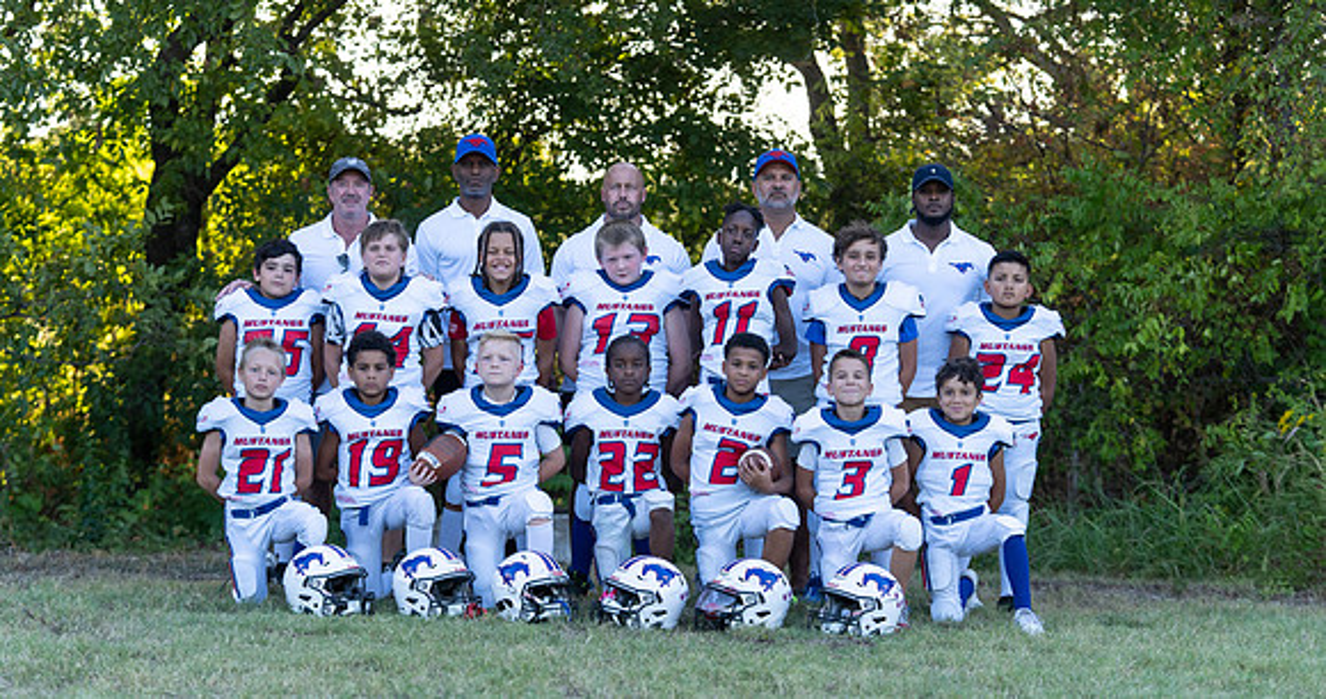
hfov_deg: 22.7
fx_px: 3297
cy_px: 382
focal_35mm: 95
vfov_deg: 12.1
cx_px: 678
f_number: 3.5
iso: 250
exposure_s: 1/320
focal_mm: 85
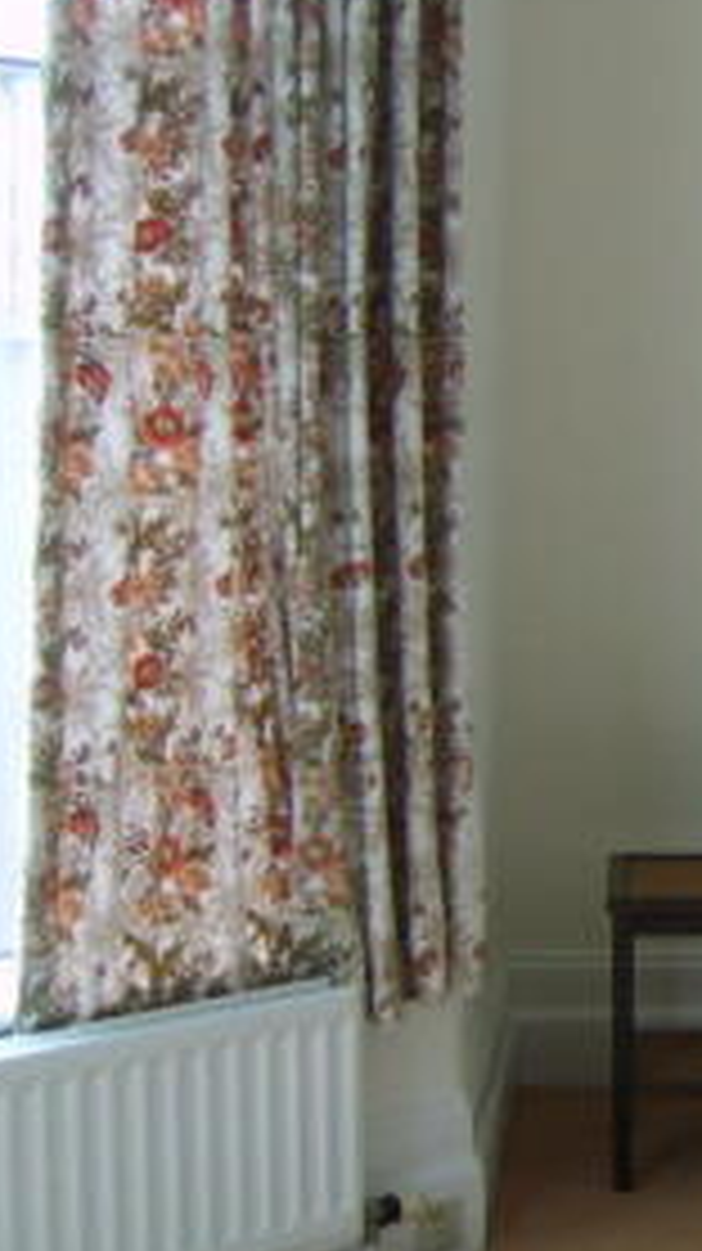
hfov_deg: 13.5
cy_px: 592
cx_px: 1280
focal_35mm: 80
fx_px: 2652
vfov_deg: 26.5
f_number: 2.8
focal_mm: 7.4
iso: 64
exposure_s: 1/30
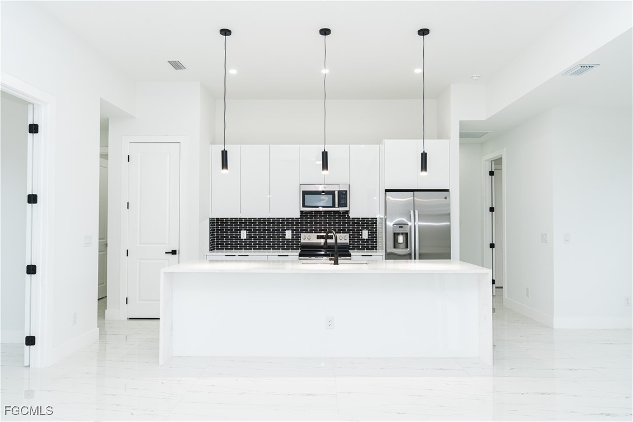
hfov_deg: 71.5
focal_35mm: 25
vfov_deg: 51.3
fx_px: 440
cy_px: 211
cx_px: 316
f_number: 8
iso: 1600
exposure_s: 1/80
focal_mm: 25
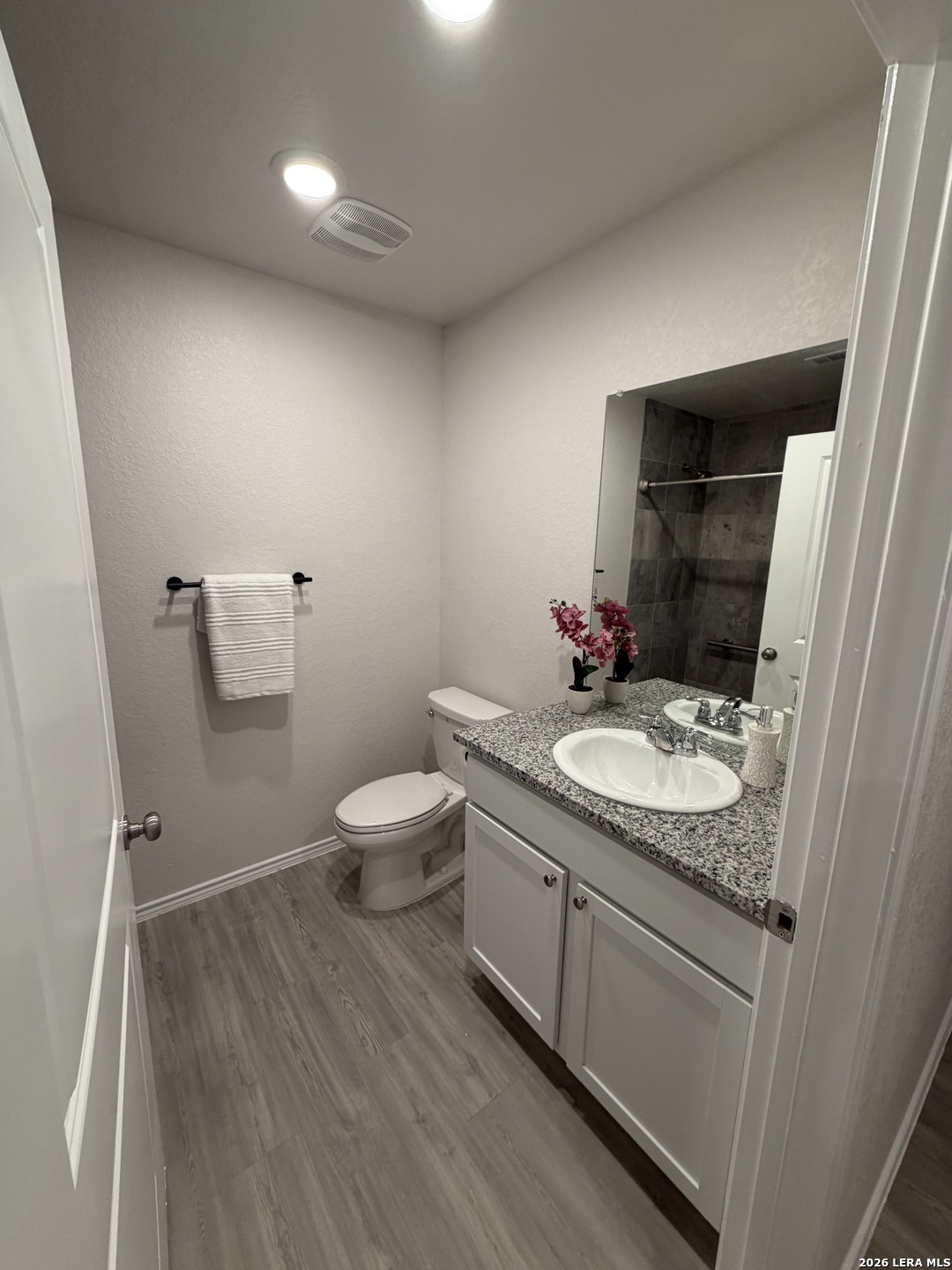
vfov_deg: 102.1
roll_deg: -0.2
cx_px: 476
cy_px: 635
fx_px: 513
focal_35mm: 14
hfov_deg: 85.7
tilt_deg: -11.0
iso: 250
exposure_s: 1/120
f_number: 2.2
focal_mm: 2.22
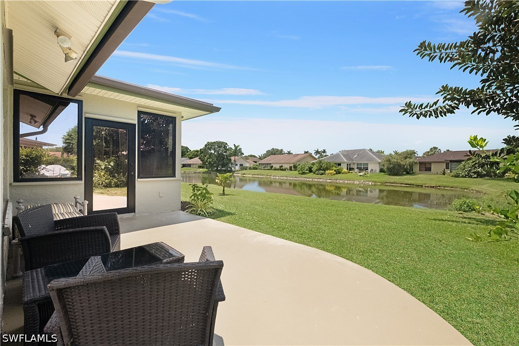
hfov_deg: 100.4
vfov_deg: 77.3
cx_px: 260
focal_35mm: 15
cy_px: 173
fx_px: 216
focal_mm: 10
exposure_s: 1/1800
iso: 6400
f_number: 8
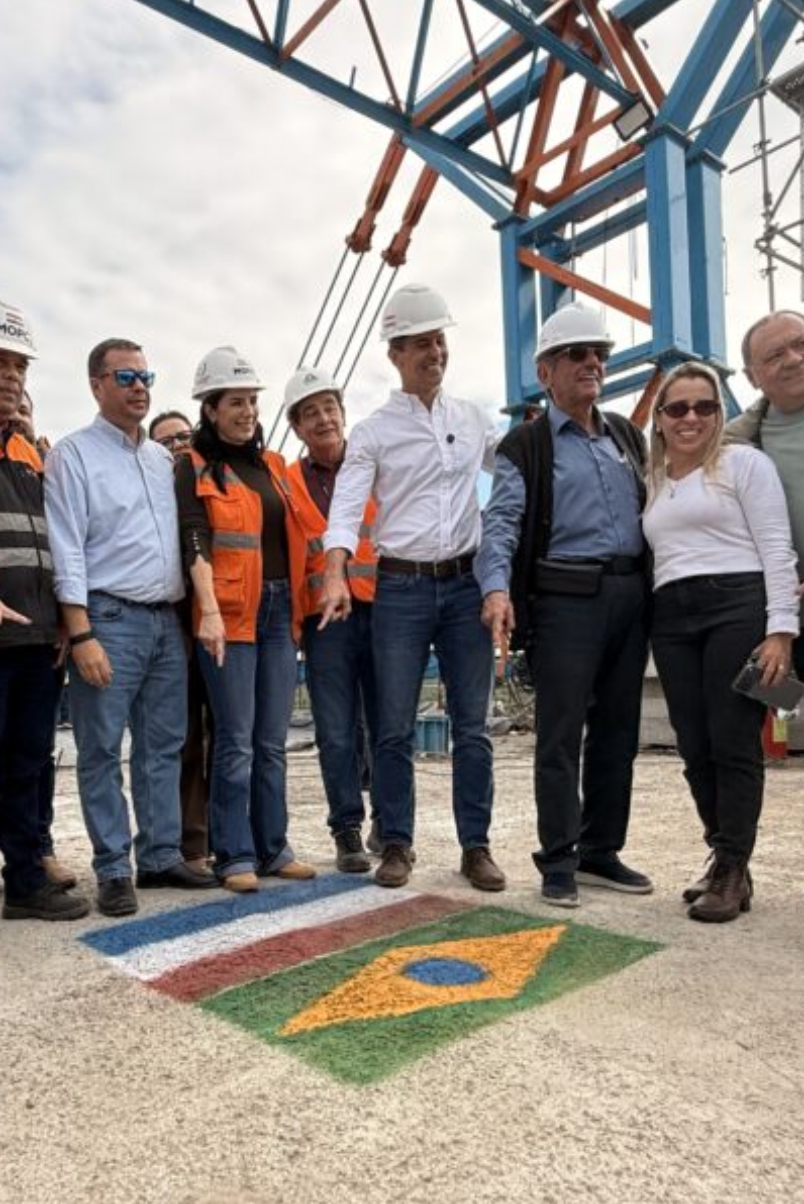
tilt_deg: -0.5
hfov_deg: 50.8
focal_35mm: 25
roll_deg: +2.1
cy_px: 687
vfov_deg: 71.1
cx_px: 299
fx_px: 836
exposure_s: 1/2237
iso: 64
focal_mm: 2.22
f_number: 2.2
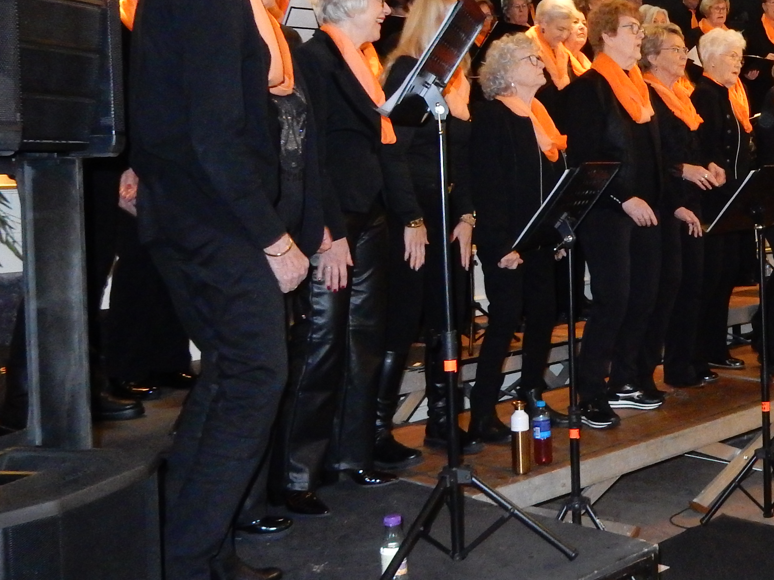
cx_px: 695
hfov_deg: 36.5
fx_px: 1096
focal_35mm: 49
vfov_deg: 29.4
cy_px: 189
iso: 1100
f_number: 3.7
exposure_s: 1/30
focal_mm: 4.5
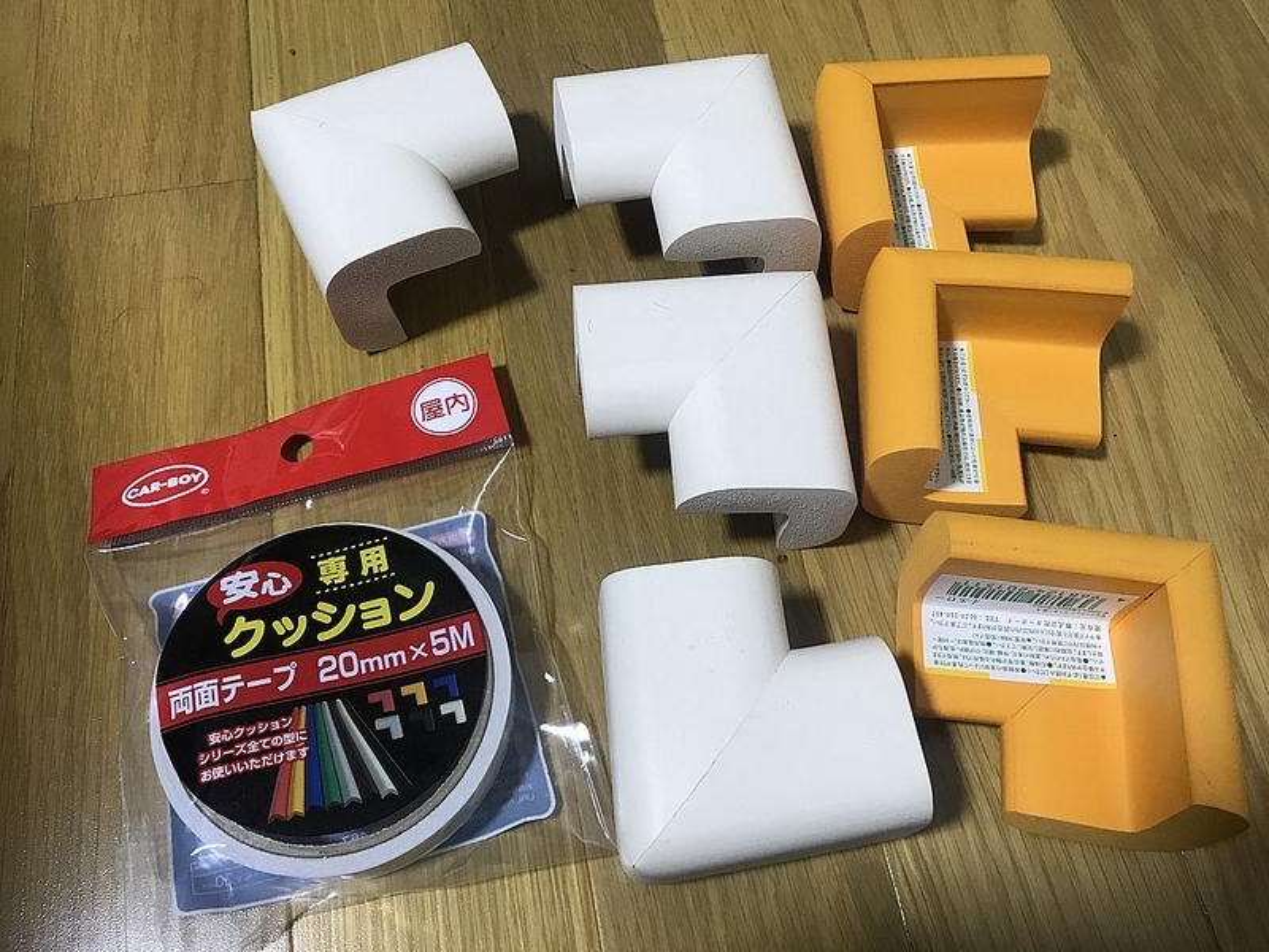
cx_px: 634
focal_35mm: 28
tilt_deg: -64.0
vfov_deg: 49.7
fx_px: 1026
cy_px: 476
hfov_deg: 63.4
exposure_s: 1/30
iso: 40
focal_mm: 3.99
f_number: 1.8
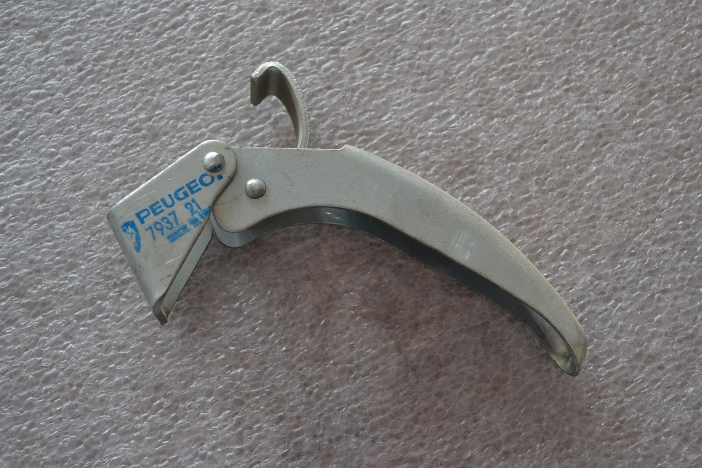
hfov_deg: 41.1
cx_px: 351
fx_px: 936
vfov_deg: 28.1
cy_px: 234
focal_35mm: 48
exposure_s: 1/60
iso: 1400
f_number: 4.8
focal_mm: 32
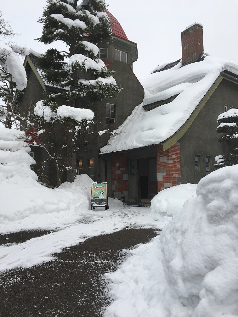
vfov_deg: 61.7
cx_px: 119
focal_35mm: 29
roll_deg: +1.3
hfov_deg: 48.2
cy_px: 158
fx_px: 266
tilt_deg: +6.8
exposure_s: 1/314
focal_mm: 4.15
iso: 25
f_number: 2.2
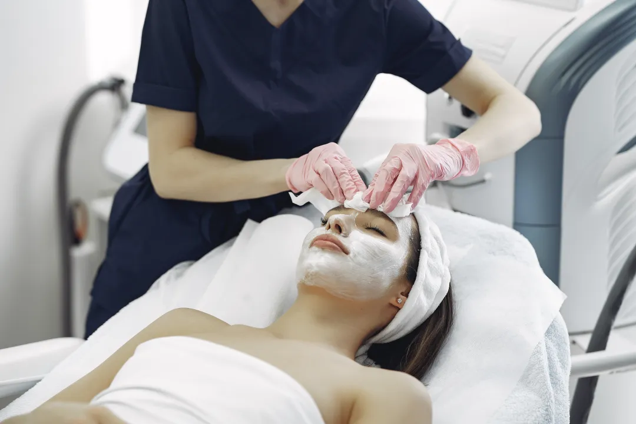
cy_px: 212
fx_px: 1502
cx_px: 318
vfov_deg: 16.1
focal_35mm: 85
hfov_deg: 23.9
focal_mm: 85
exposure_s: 1/250
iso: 320
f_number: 2.2
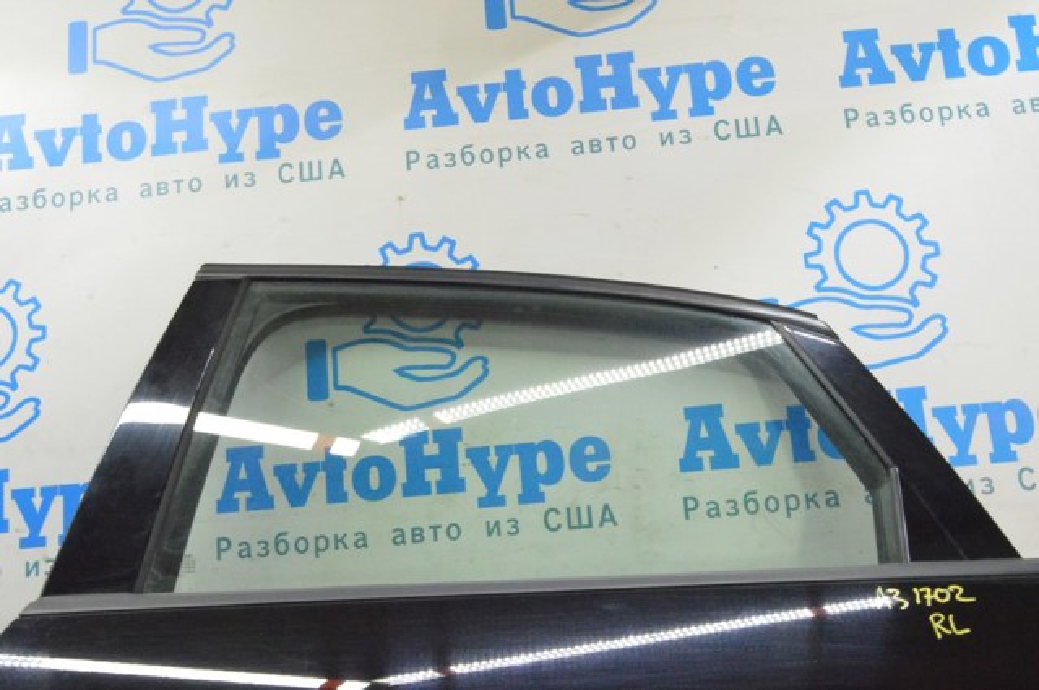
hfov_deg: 57.3
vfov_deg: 39.9
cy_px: 345
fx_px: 951
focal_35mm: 33
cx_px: 520
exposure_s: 1/15
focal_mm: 22
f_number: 20
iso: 6400
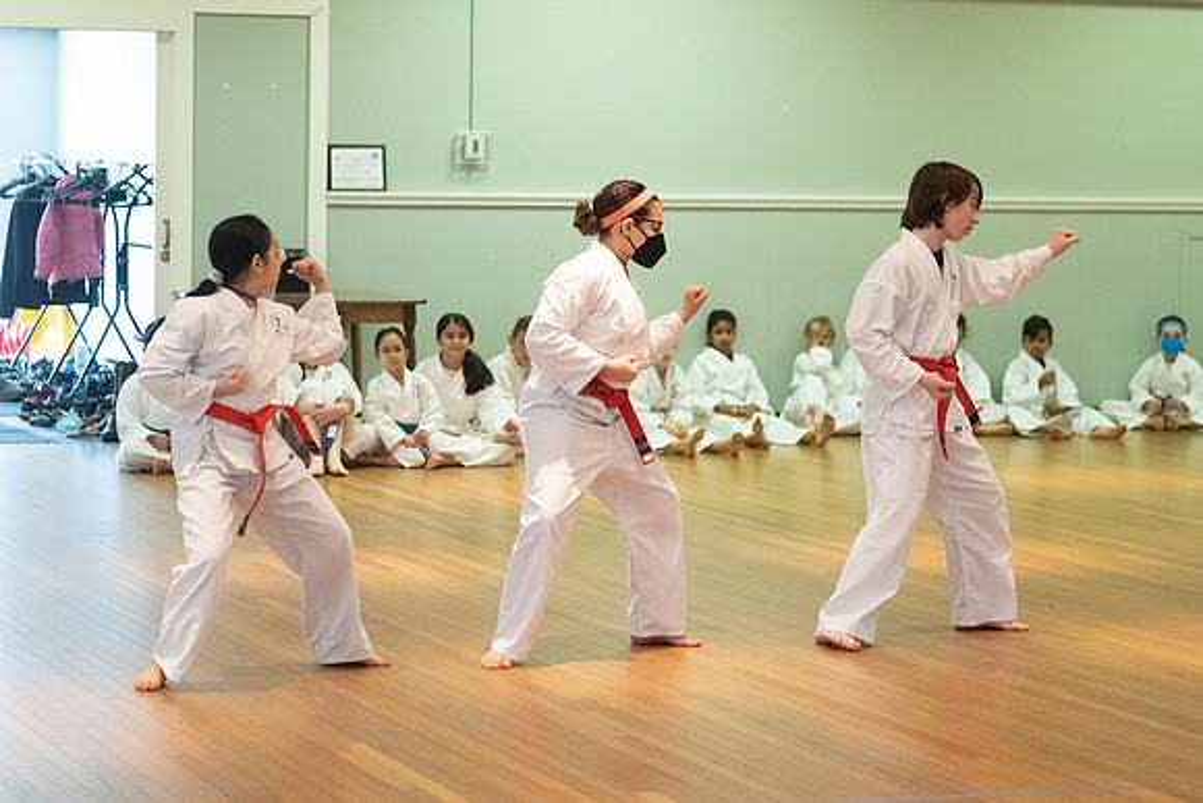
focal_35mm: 106
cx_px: 568
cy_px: 337
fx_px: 3542
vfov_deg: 12.9
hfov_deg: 19.3
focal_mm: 50
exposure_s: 1/500
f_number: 2
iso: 3200
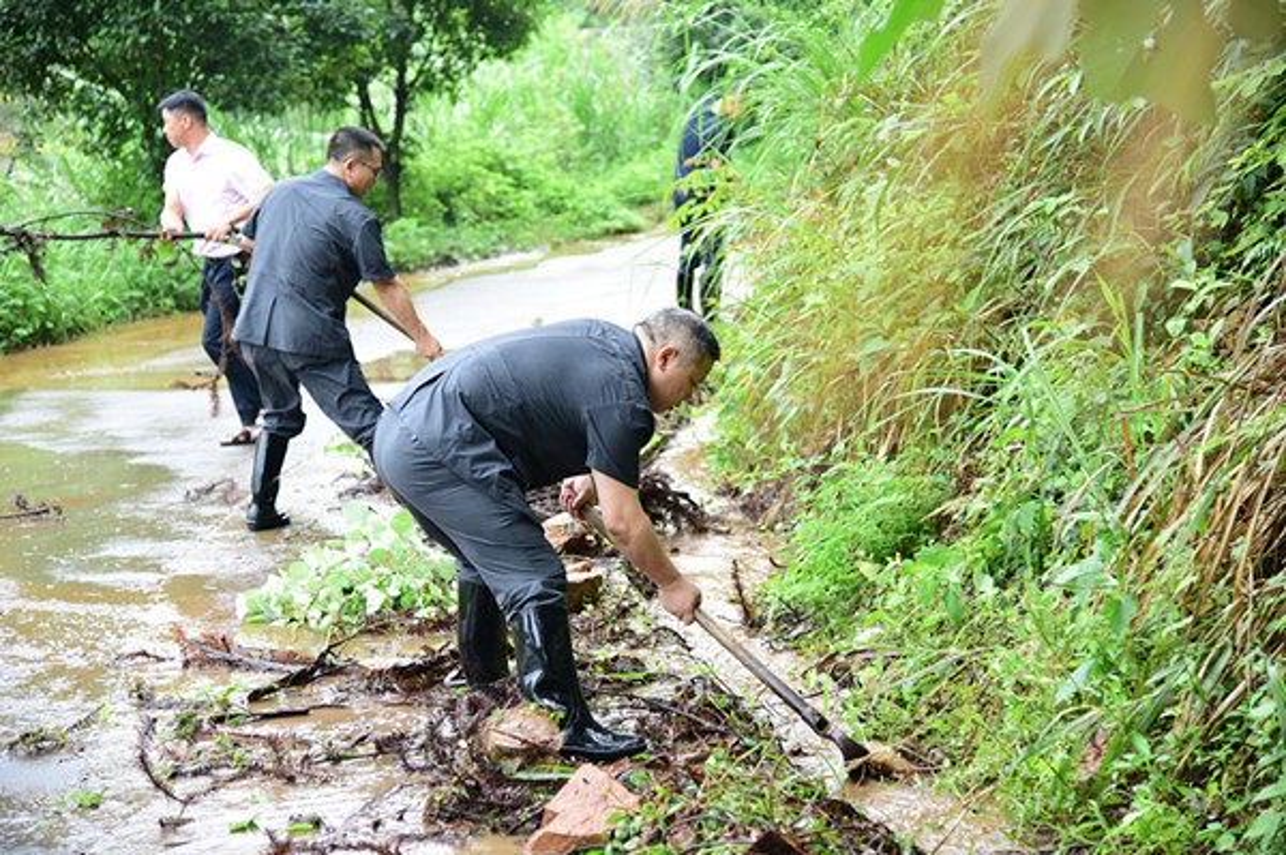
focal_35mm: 78
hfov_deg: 26.0
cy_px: 428
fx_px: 2784
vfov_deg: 17.5
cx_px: 643
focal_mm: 78
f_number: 4
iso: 1000
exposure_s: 1/500
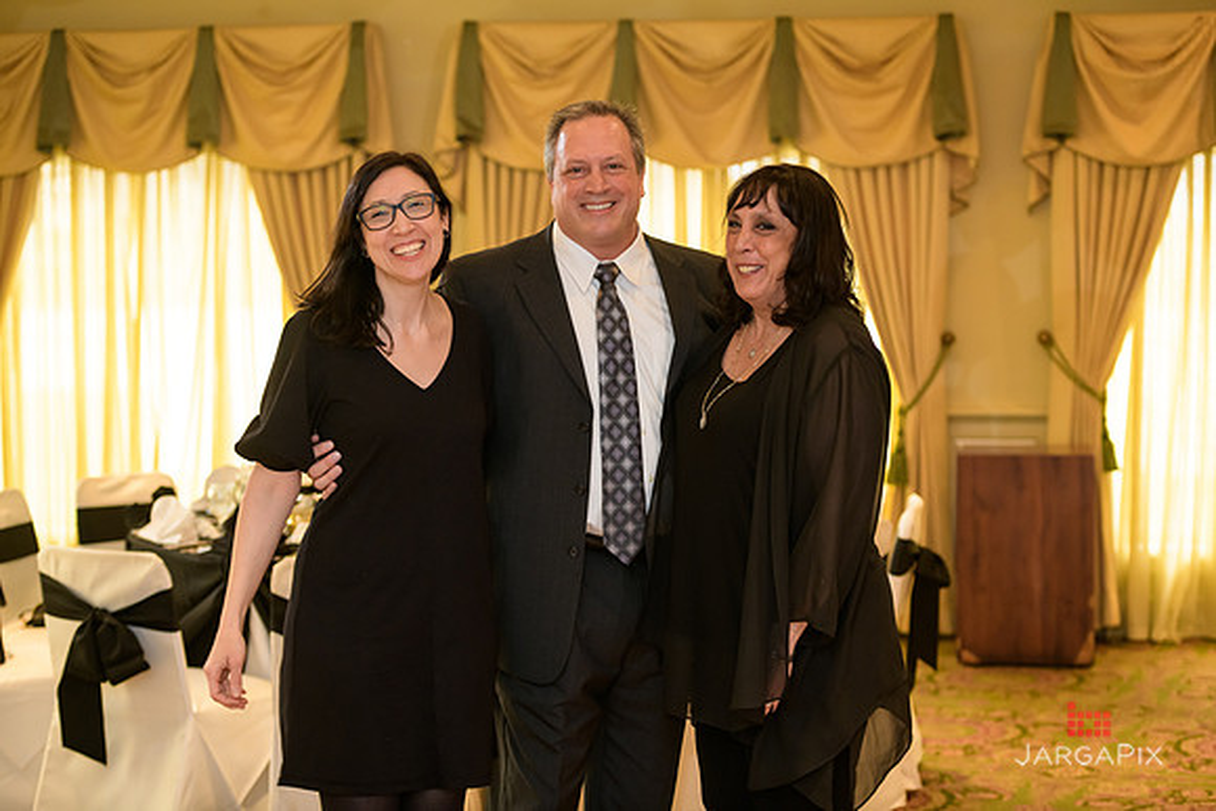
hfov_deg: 28.8
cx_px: 608
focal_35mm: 70
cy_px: 406
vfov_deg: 19.5
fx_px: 2365
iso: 1600
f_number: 3.2
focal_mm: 70
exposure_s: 1/125
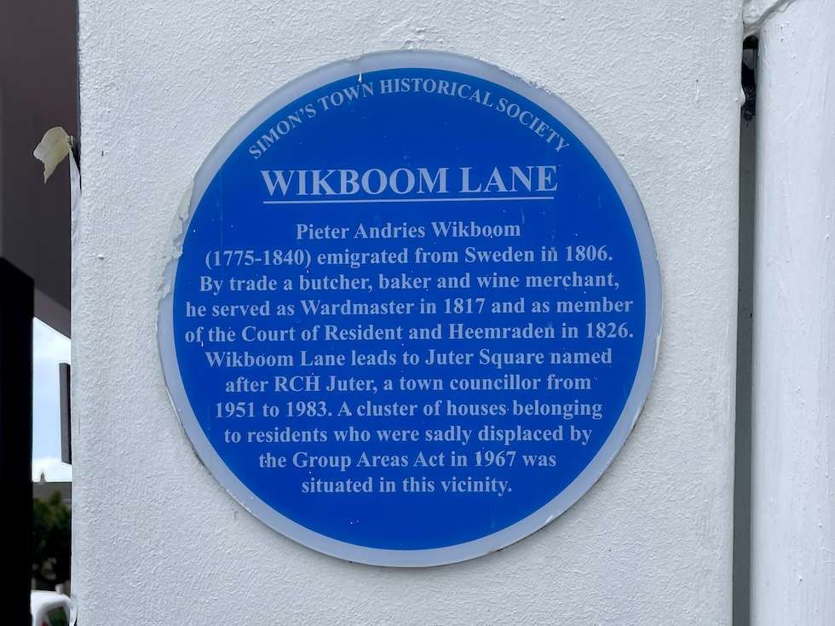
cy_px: 313
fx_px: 627
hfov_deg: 67.3
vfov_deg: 53.1
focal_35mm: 26
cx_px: 418
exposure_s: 1/1595
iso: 32
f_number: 1.6
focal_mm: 4.2
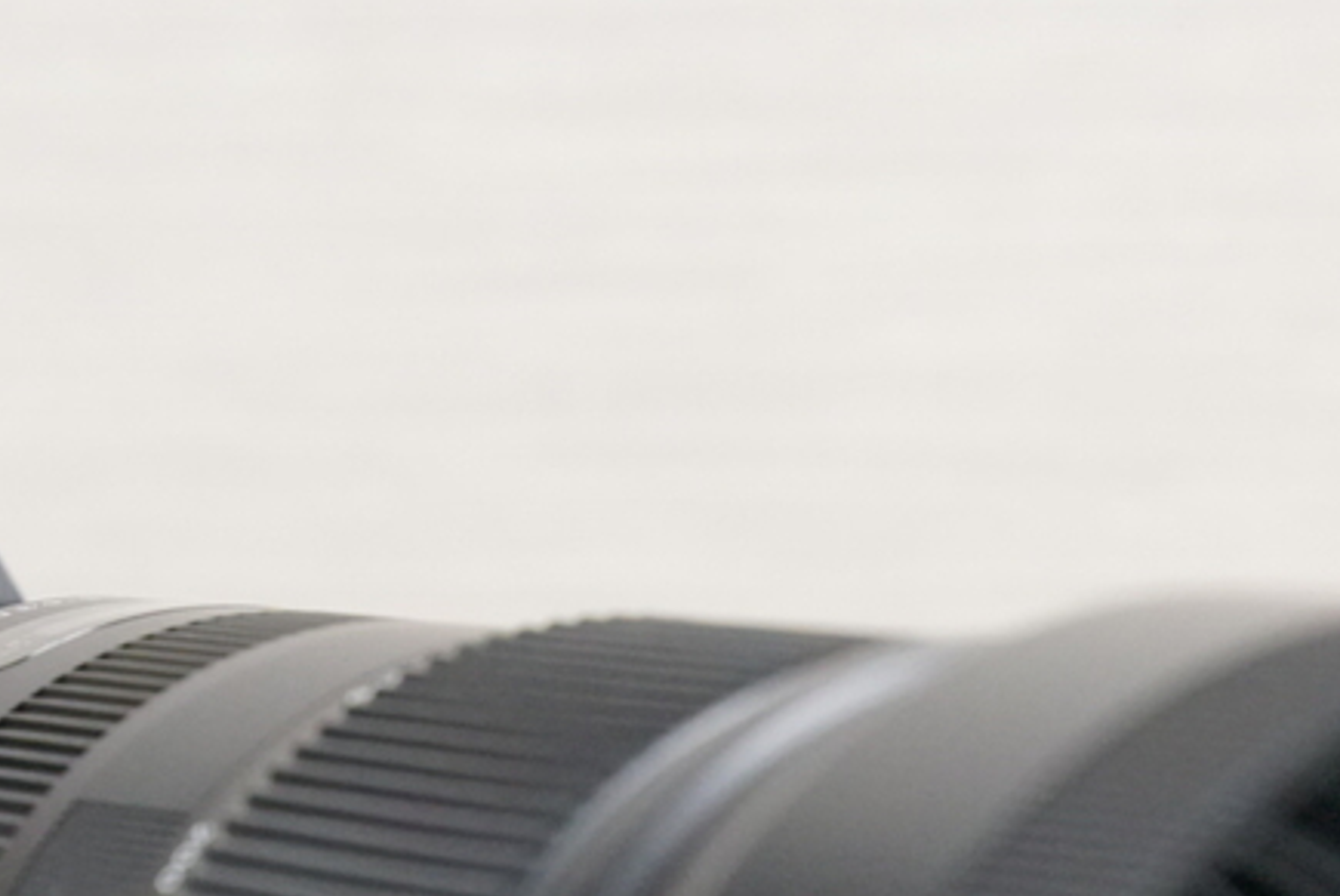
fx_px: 7242
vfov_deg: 7.0
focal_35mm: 194
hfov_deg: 10.6
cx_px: 567
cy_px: 1182
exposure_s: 1/80
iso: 3200
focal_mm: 47
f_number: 4.5
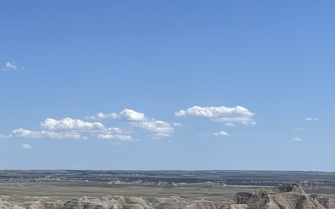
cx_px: -51
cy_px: 241
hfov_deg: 21.0
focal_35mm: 93
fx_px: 849
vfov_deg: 13.7
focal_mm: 5.1
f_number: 1.6
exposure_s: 1/7937
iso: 32
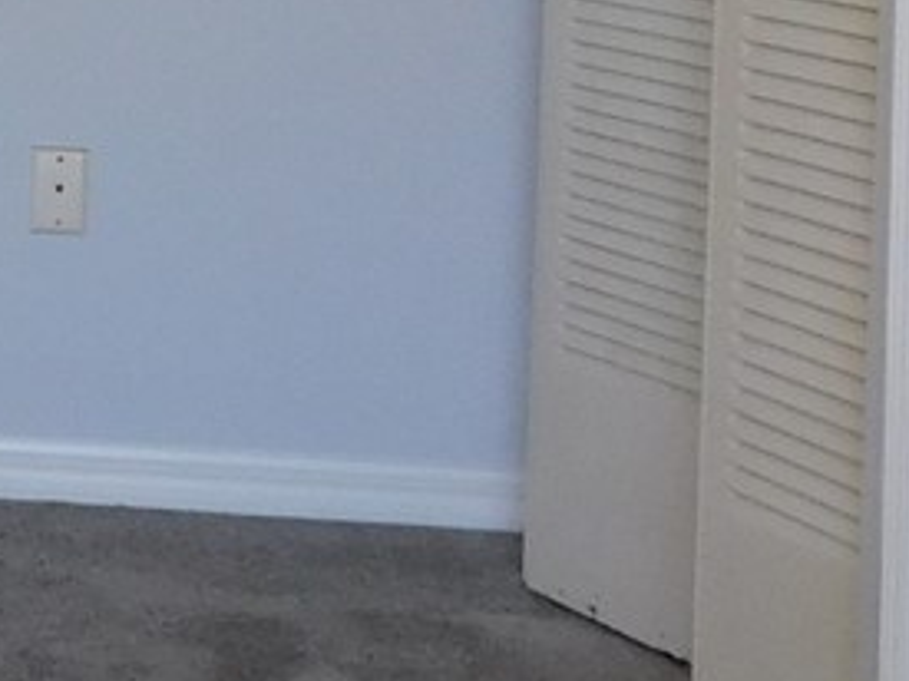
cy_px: -102
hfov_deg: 11.4
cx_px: -1451
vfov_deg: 10.9
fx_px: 3517
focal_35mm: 134
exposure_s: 1/50
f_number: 3
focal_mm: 4
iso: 125
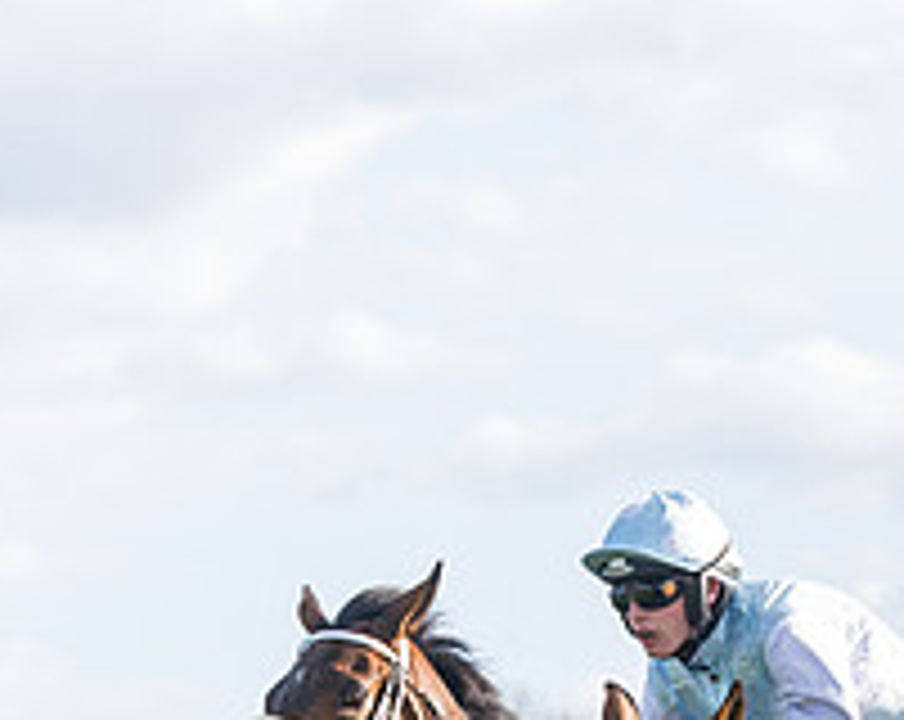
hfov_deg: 5.1
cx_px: 1002
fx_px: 10067
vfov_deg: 4.1
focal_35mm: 377
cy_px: 940
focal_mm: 74
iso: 400
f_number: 4
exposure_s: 1/1600
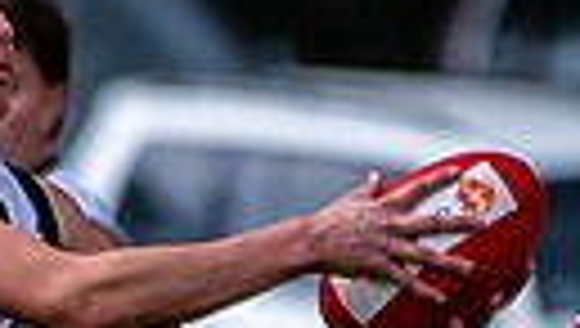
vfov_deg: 0.5
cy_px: 727
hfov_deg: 0.9
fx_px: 36579
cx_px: 79
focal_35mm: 2375
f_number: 2.8
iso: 160
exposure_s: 1/2000
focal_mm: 200
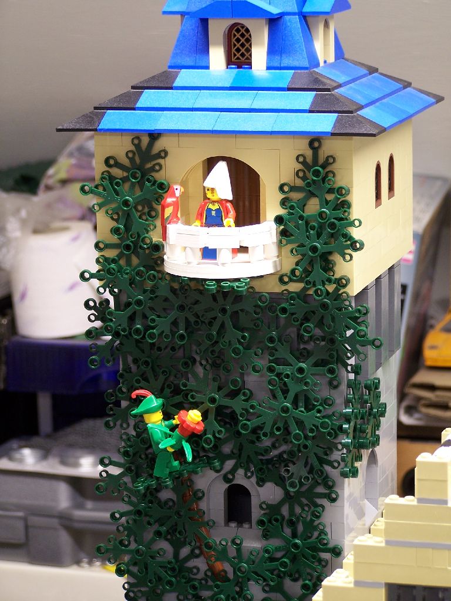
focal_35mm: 128
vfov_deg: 15.4
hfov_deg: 11.6
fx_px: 2224
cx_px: 226
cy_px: 300
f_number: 3.2
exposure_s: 1/4
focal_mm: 21.2
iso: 80
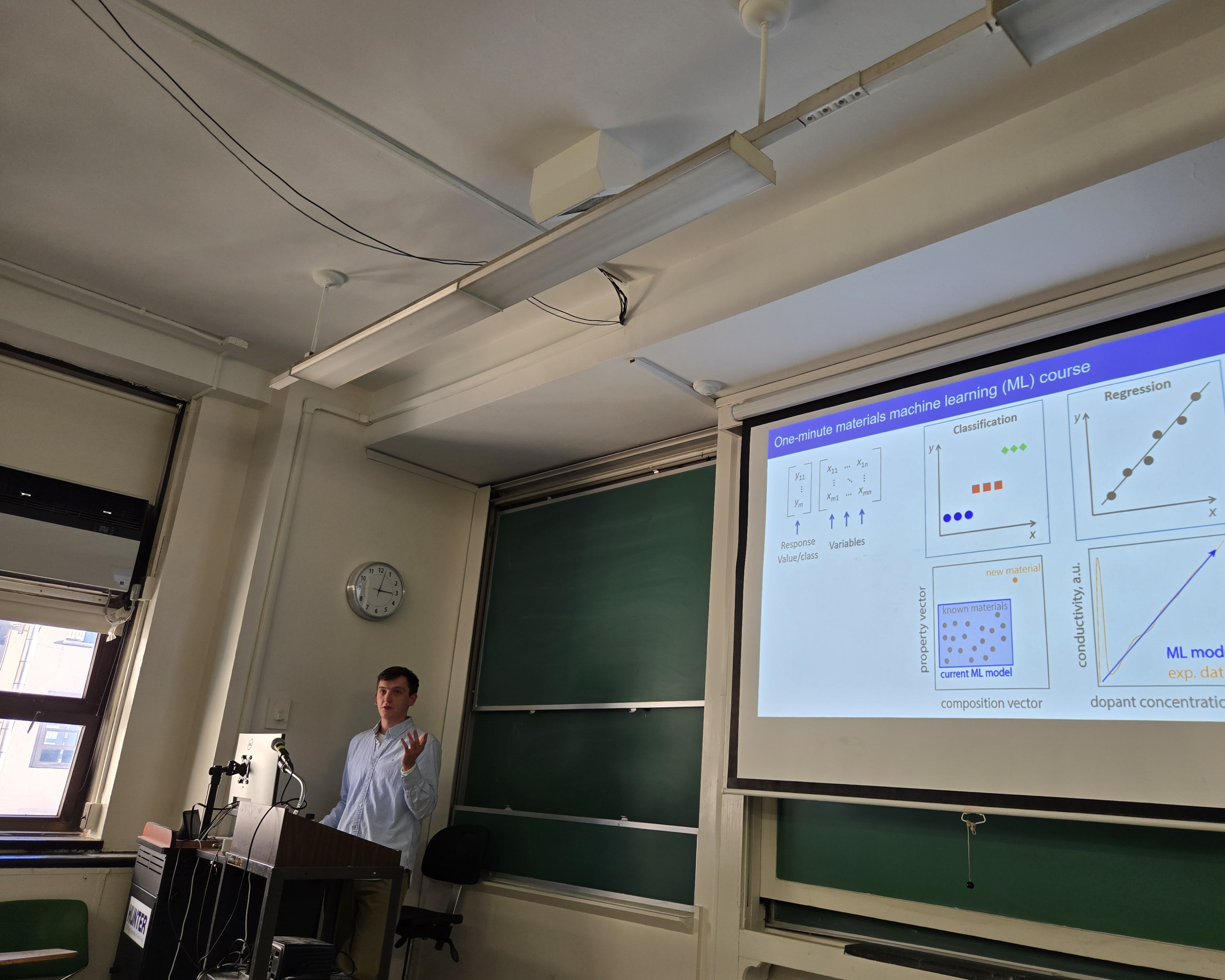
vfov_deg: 54.9
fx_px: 943
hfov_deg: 65.8
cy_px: 474
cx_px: 693
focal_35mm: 26
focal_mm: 5.4
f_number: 1.8
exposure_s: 1/120
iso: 64
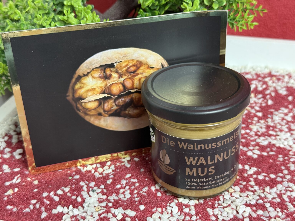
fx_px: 409
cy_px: 110
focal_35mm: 48
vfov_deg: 30.3
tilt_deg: -31.1
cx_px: 148
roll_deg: +2.4
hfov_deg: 39.7
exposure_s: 1/50
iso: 160
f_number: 1.78
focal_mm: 6.76
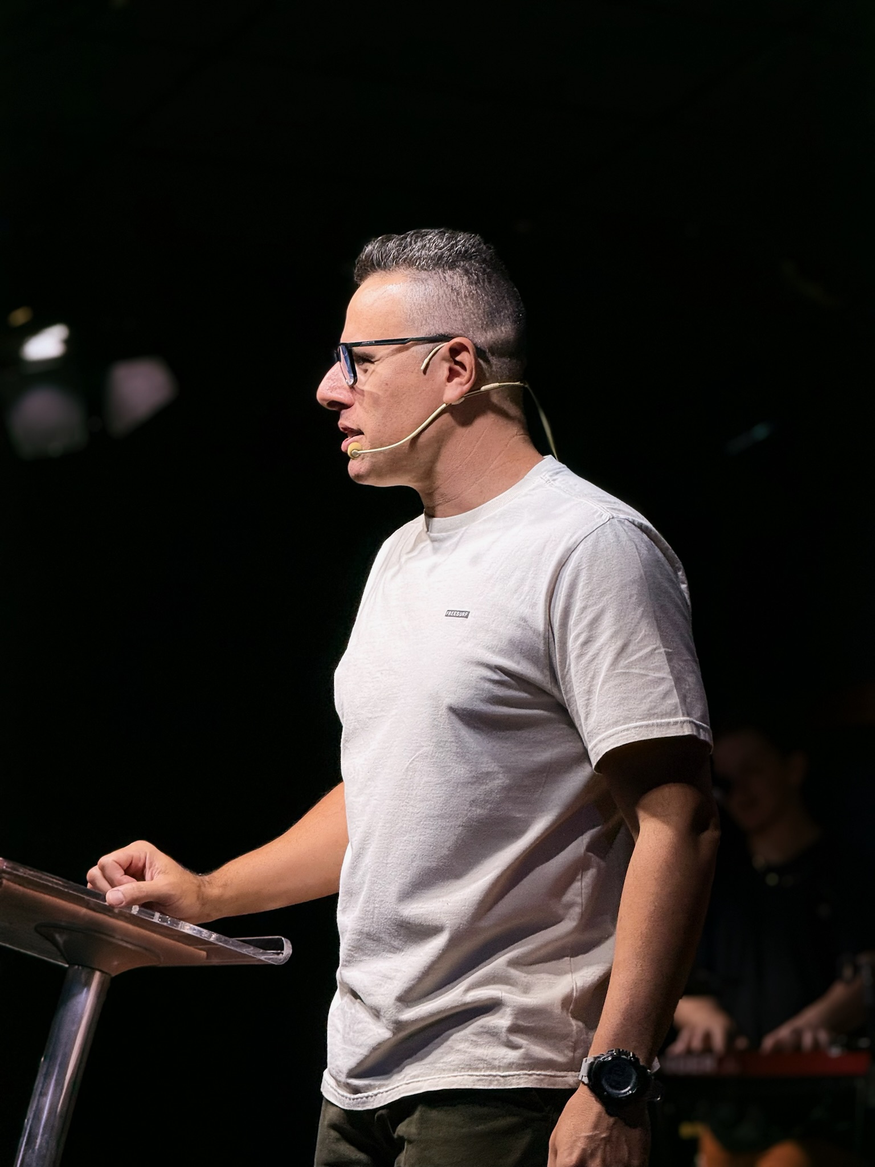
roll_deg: +0.2
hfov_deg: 12.3
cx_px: 438
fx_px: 4044
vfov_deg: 16.4
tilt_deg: +8.1
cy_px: 584
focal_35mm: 120
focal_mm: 15.66
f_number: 2.8
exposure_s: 1/100
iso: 64
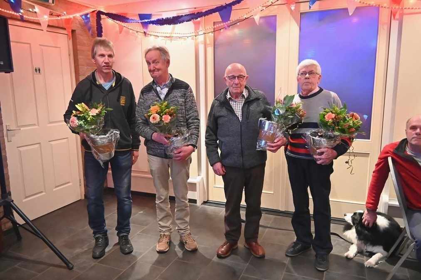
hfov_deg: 67.4
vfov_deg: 47.9
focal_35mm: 27
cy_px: 140
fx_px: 316
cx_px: 210
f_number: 3.5
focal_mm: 18
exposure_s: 1/60
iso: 10000
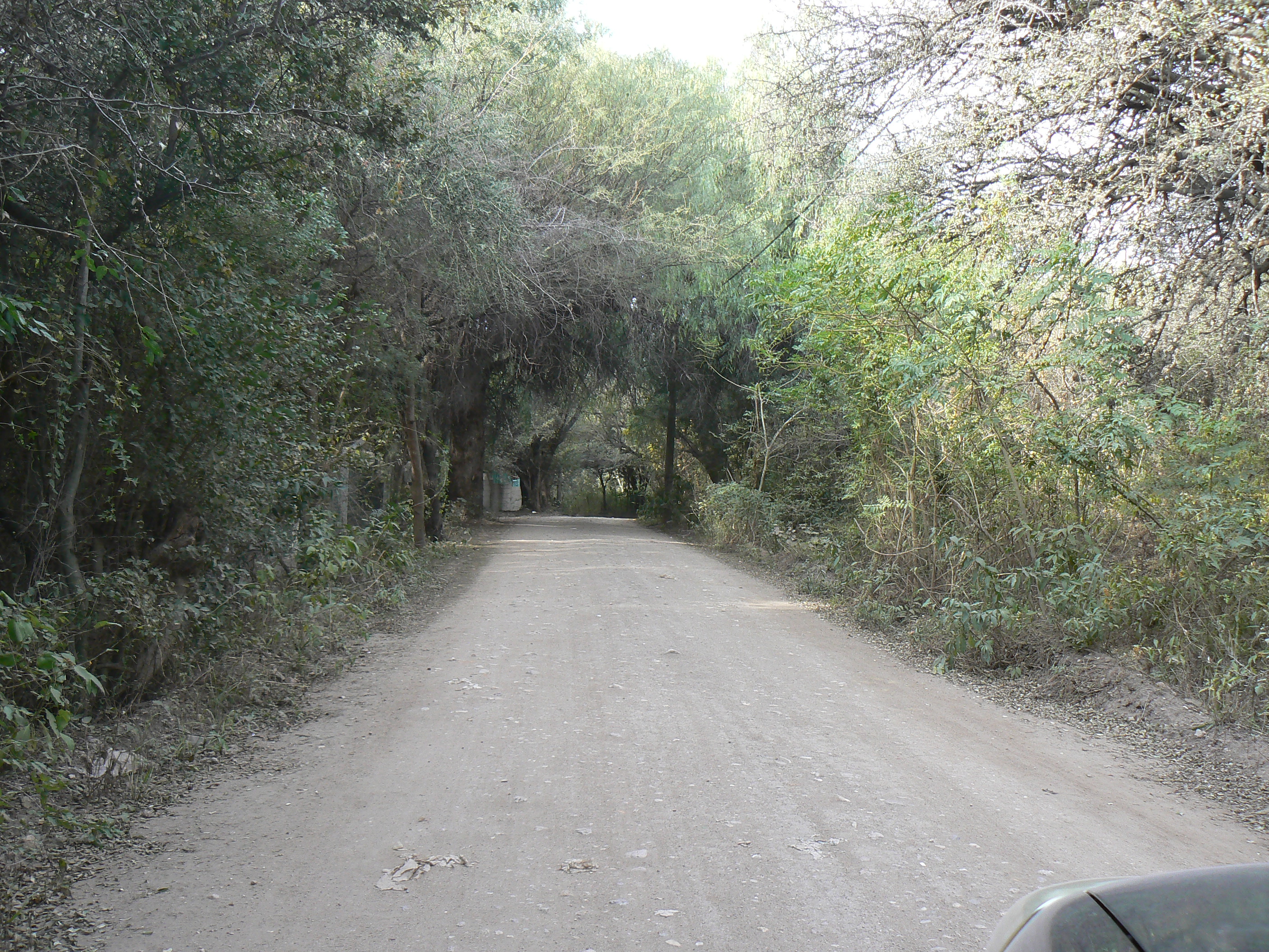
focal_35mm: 36
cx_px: 634
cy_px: 476
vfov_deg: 39.7
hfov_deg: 51.4
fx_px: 1320
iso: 80
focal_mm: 6
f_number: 4
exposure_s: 1/50
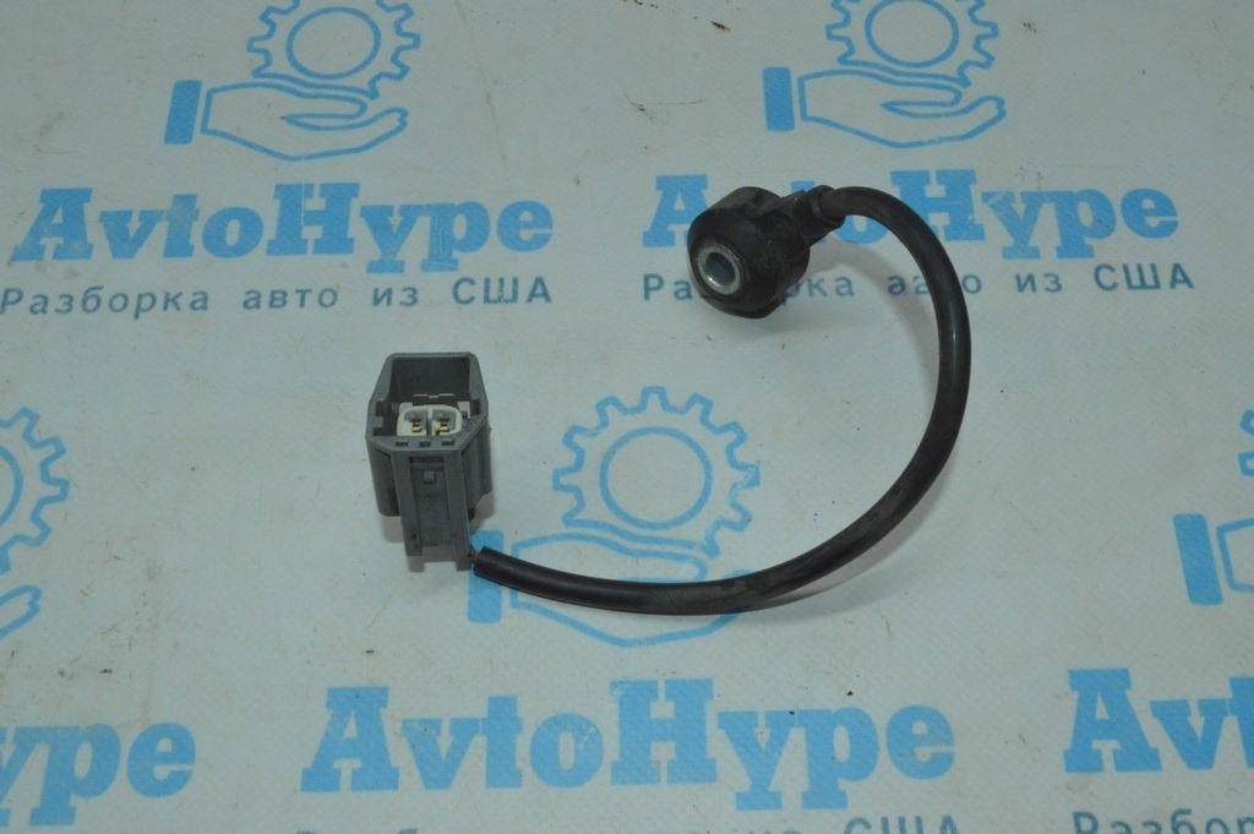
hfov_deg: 49.6
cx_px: 627
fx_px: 1357
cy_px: 417
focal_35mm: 39
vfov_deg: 34.2
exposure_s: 1/40
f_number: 25
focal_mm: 26
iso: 2200
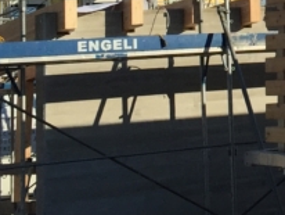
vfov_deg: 9.9
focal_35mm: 144
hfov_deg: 12.8
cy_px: -136
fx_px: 1187
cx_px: 468
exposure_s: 1/3049
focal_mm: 4.15
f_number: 2.2
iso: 32
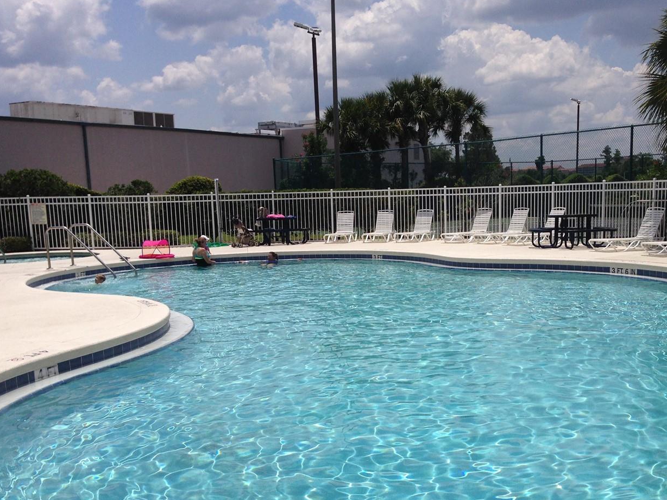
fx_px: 829
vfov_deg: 33.4
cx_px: 406
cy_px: 314
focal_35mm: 43
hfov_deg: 43.6
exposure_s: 1/4184
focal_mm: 4.12
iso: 50
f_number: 2.4
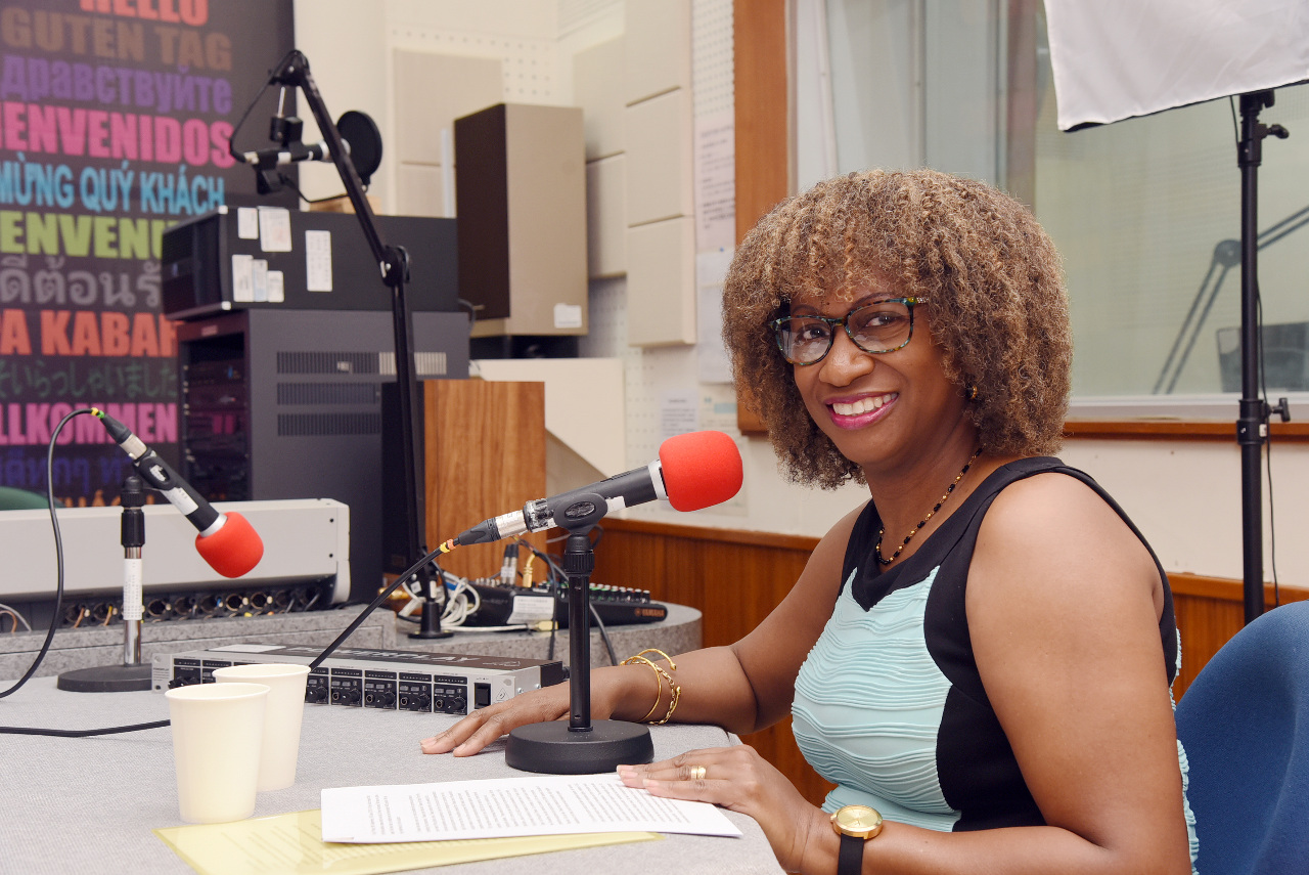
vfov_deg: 27.0
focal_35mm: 50
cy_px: 438
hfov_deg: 39.6
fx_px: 1819
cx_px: 654
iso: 640
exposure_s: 1/80
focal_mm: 50
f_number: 6.3
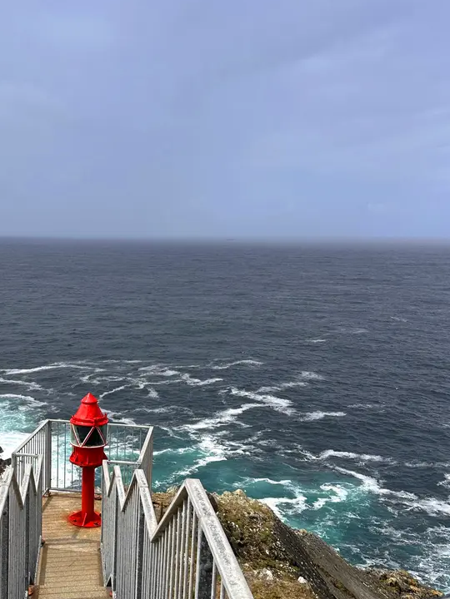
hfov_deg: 34.7
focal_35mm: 40
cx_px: 82
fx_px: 693
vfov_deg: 46.5
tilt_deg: -10.7
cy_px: 362
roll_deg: -0.9
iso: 80
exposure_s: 1/5525
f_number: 1.78
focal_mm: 6.86
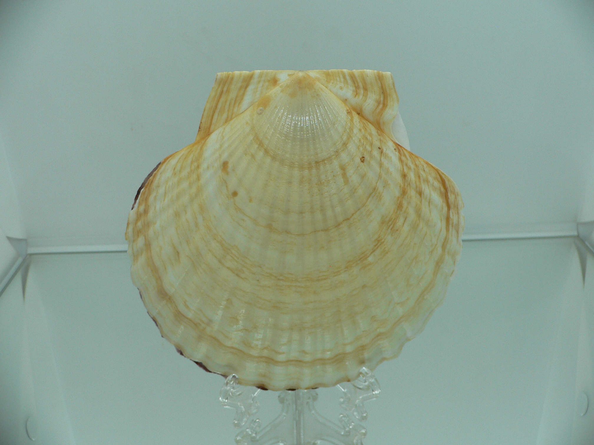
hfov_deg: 52.6
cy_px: 222
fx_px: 601
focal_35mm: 35
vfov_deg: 40.7
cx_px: 297
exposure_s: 1/60
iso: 80
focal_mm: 4.6
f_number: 2.8
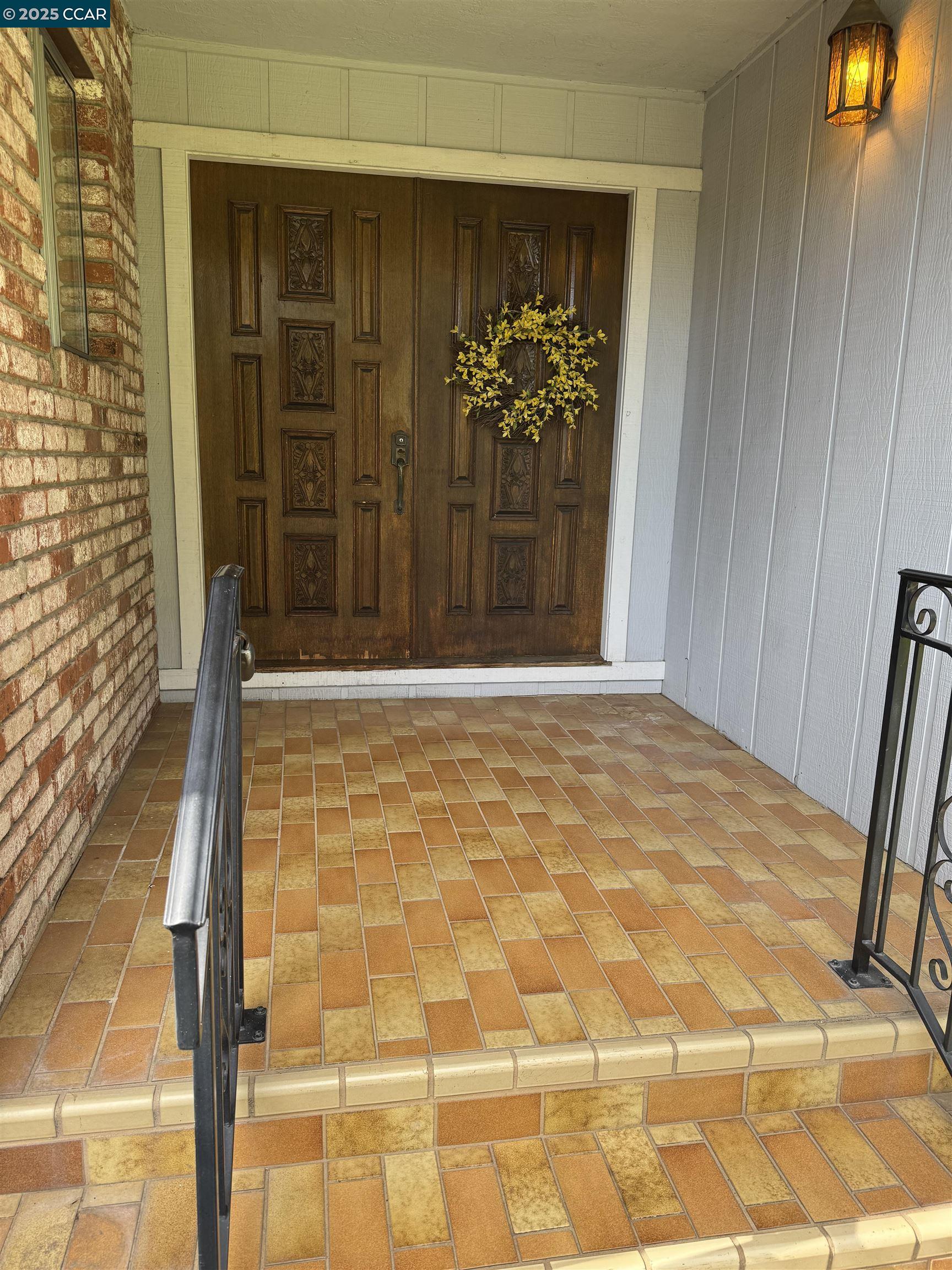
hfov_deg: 56.8
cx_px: 476
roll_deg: -1.4
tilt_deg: -12.3
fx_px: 880
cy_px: 635
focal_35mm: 24
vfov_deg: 71.6
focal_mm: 6.76
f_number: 1.78
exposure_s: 1/358
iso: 80
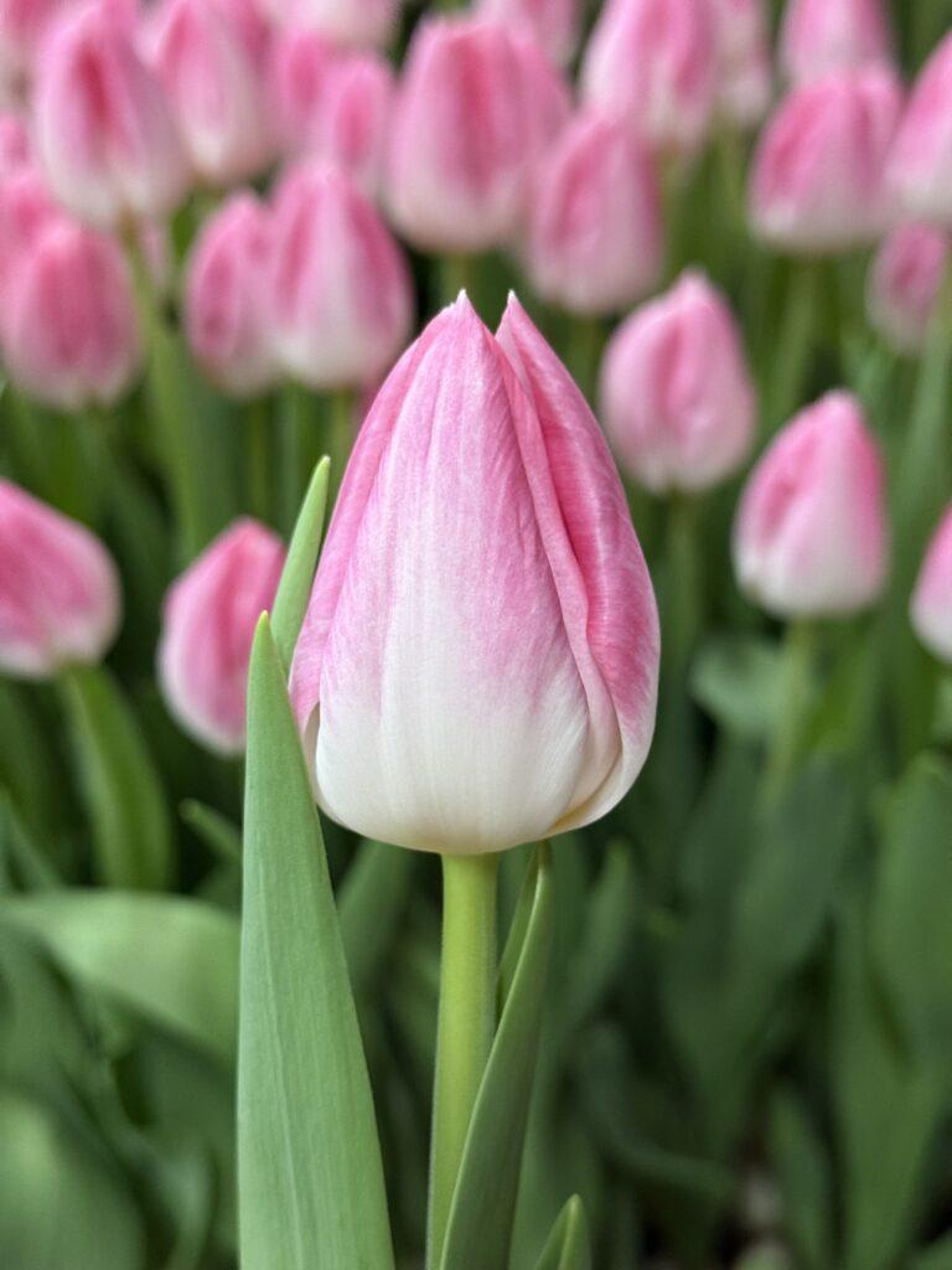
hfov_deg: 30.3
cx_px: 476
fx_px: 1760
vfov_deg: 39.7
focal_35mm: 48
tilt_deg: -32.1
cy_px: 635
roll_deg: -4.5
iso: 200
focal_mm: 6.76
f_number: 1.78
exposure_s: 1/33
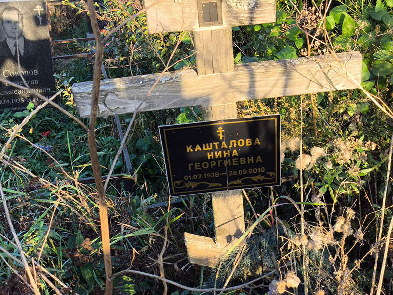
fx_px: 568
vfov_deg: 29.1
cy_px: 148
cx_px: 196
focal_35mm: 50
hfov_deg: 38.2
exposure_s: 1/251
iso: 50
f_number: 1.7
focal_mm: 4.71
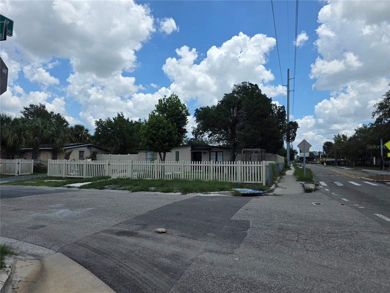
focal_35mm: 23
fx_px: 259
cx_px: 195
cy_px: 146
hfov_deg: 73.9
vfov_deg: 58.9
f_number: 1.7
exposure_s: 1/7061
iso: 80
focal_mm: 6.3
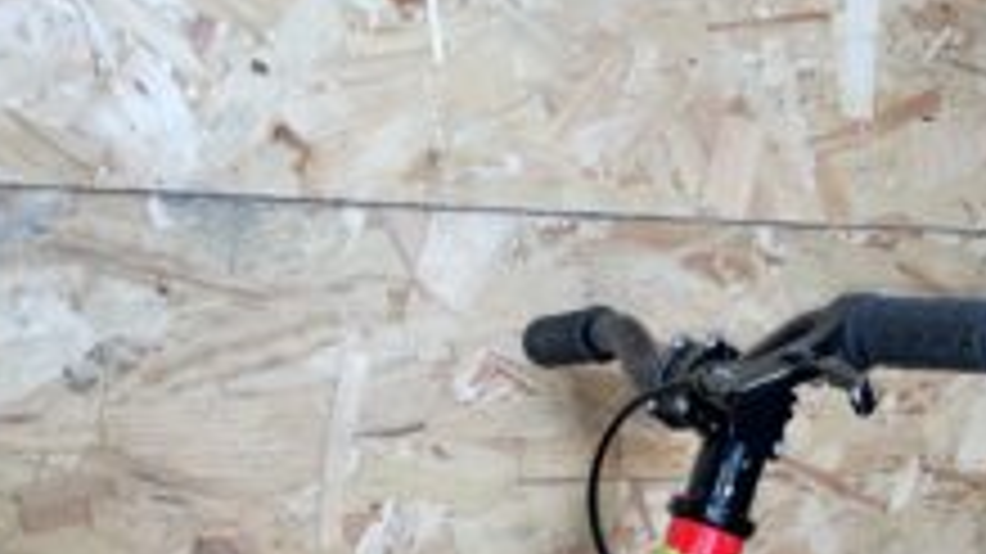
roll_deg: -1.6
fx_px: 1620
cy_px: 761
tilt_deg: -18.0
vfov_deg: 17.9
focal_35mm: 62
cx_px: 743
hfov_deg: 33.2
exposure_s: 1/27
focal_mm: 4.2
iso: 50
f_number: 1.6
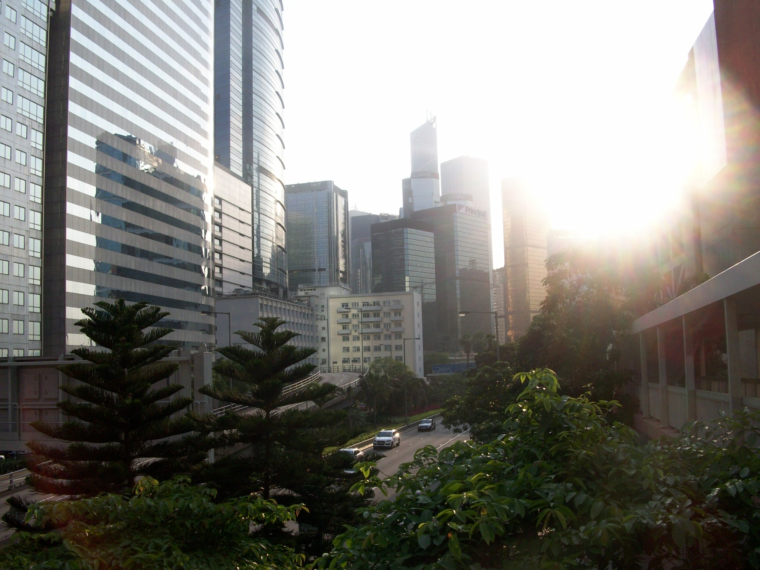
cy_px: 285
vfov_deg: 41.8
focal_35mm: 34
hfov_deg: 54.0
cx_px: 380
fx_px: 746
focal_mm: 5.7
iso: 64
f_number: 5.5
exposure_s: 1/249
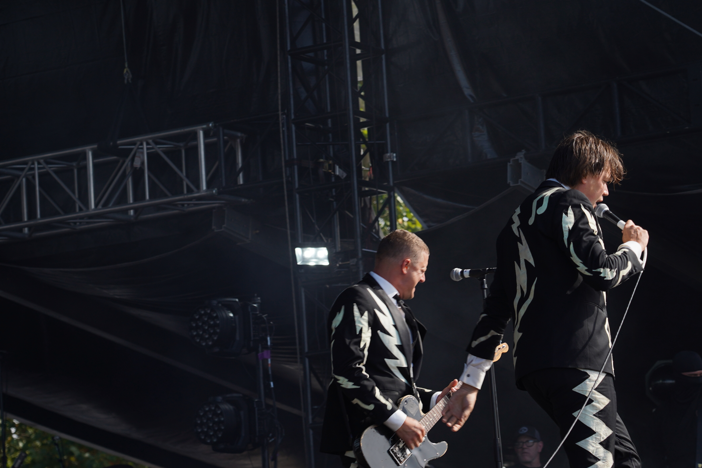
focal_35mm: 150
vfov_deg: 9.1
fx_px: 2925
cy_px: 250
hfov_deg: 13.7
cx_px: 328
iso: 100
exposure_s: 1/320
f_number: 6.3
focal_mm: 105
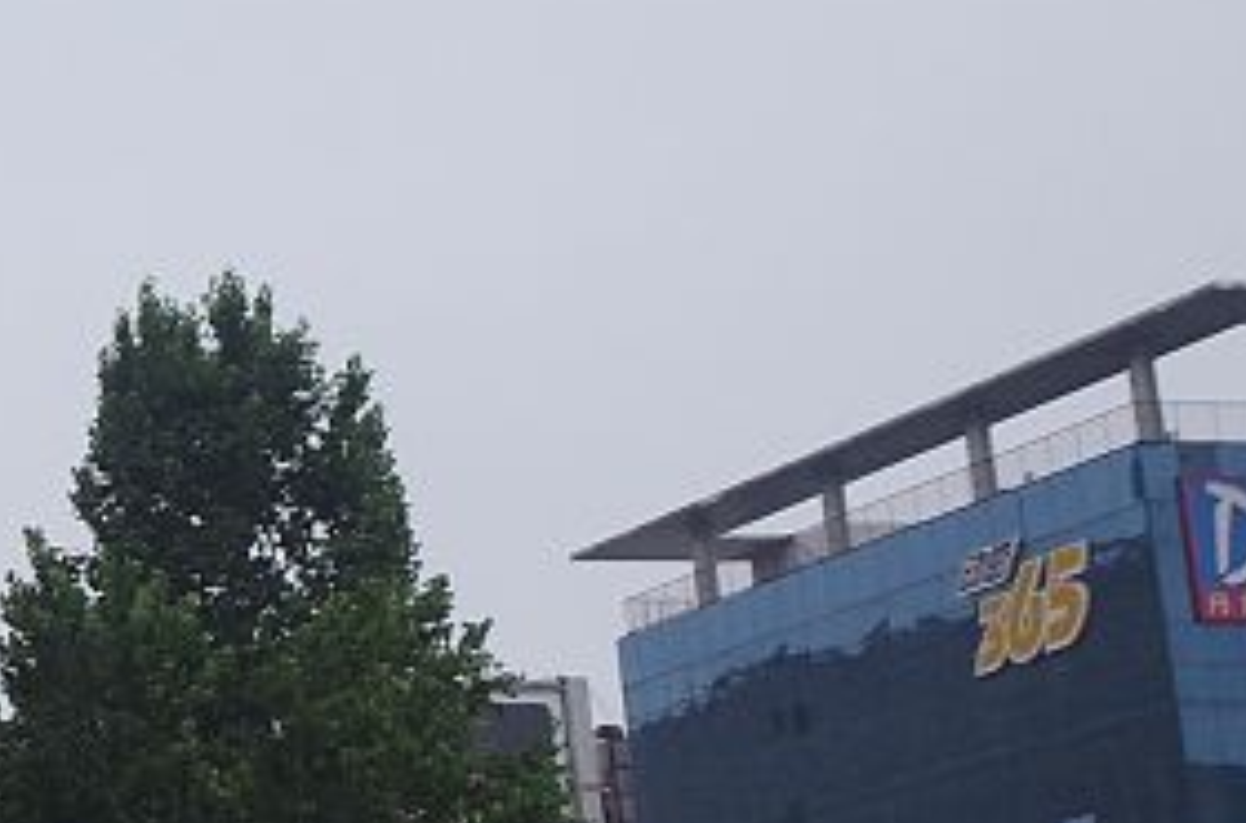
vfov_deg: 15.1
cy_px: 456
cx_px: -565
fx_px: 3106
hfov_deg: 19.9
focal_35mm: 90
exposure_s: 1/640
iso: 400
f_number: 4
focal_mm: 13.7
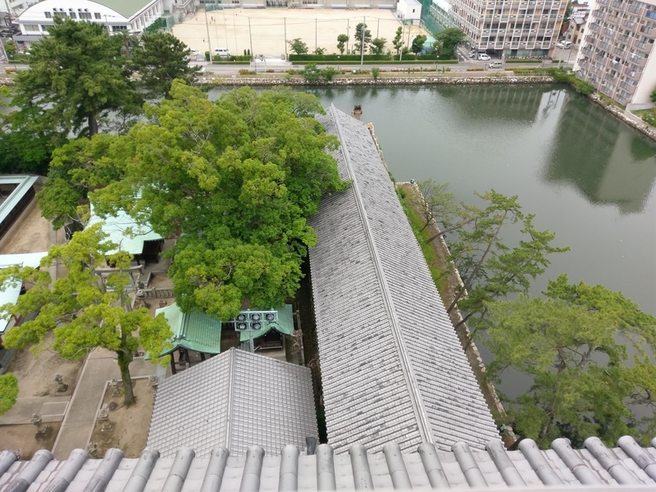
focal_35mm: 26
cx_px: 328
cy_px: 246
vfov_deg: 53.1
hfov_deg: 67.3
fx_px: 493
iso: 100
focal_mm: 4.58
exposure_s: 1/361
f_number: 1.8
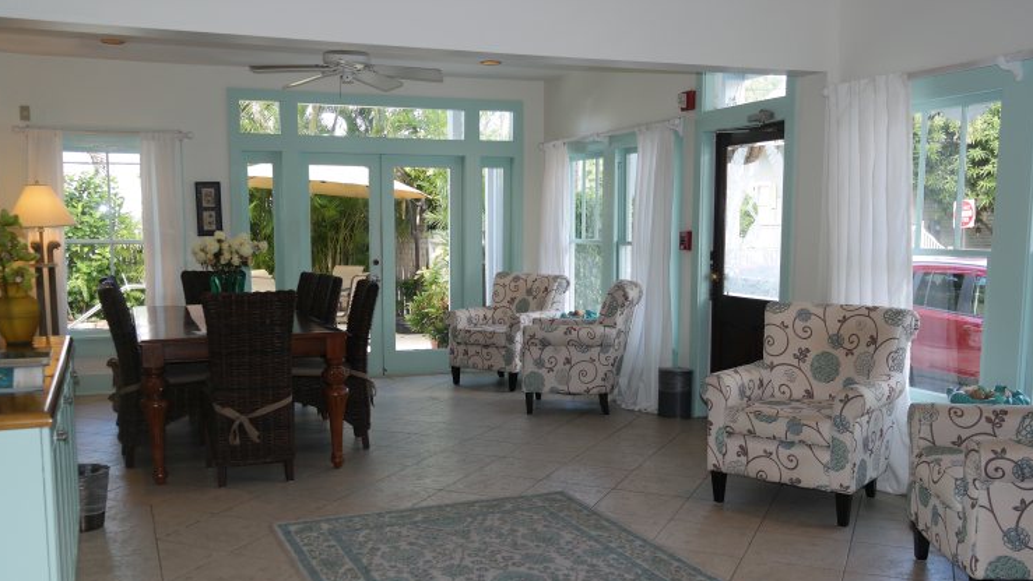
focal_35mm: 34
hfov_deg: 58.0
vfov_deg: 34.6
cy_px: 347
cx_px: 499
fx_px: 931
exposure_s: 1/80
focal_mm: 20
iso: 200
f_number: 3.5
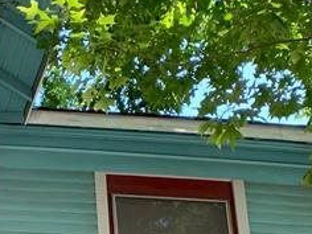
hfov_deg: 16.7
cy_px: 451
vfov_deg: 11.9
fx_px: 1018
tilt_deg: +15.5
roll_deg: +0.3
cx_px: -56
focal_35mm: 113
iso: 32
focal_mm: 4.25
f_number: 1.8
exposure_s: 1/122
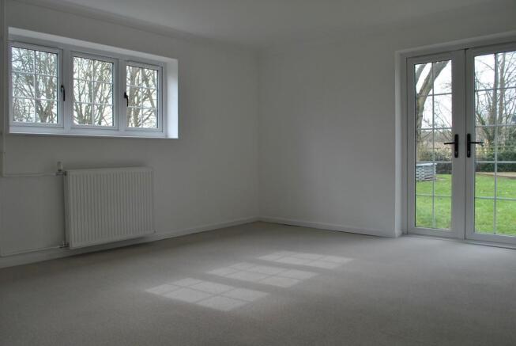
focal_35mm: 27
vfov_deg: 48.0
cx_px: 258
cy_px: 173
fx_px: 387
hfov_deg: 67.3
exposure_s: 1/125
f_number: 5.6
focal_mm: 18
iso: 200
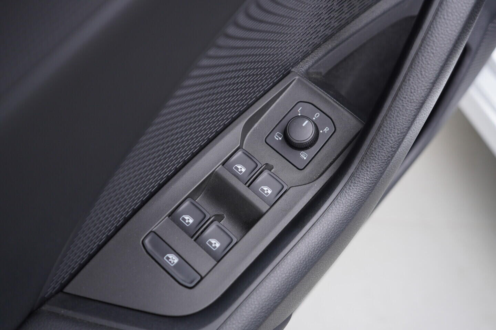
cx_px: 248
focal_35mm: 36
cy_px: 165
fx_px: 496
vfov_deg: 36.9
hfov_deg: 53.1
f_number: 2.8
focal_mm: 24
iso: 160
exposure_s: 1/40
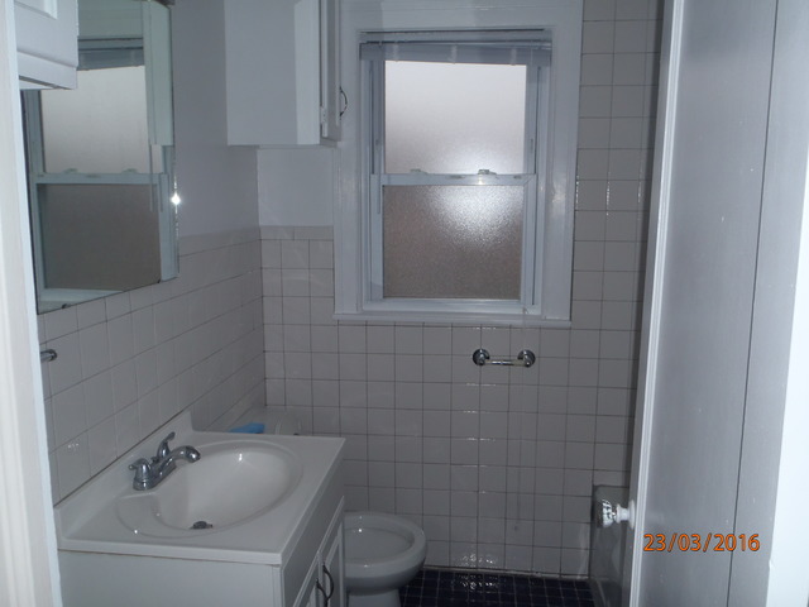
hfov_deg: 63.4
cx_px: 404
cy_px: 304
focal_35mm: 28
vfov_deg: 49.7
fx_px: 654
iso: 100
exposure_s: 1/30
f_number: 3.5
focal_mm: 5
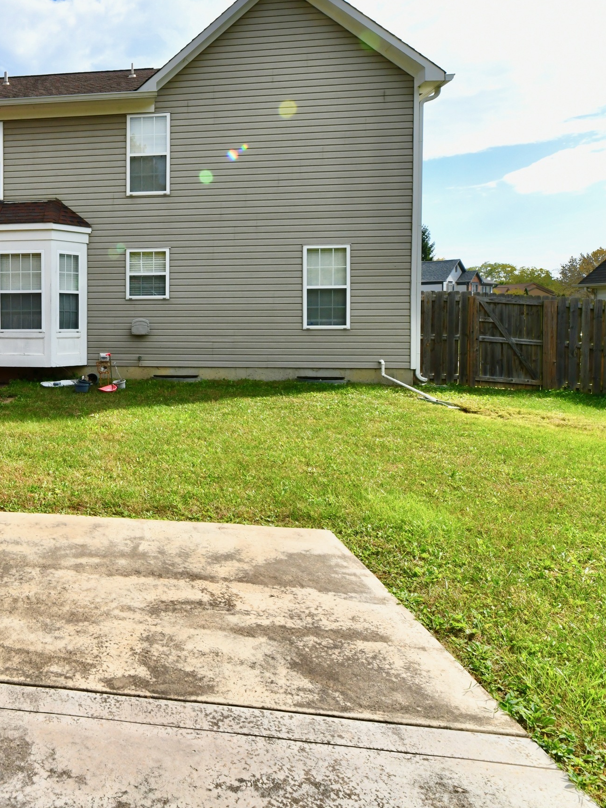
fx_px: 560
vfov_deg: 71.0
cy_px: 332
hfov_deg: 48.0
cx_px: 14
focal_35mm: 24
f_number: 13
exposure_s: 1/500
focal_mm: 14
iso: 640
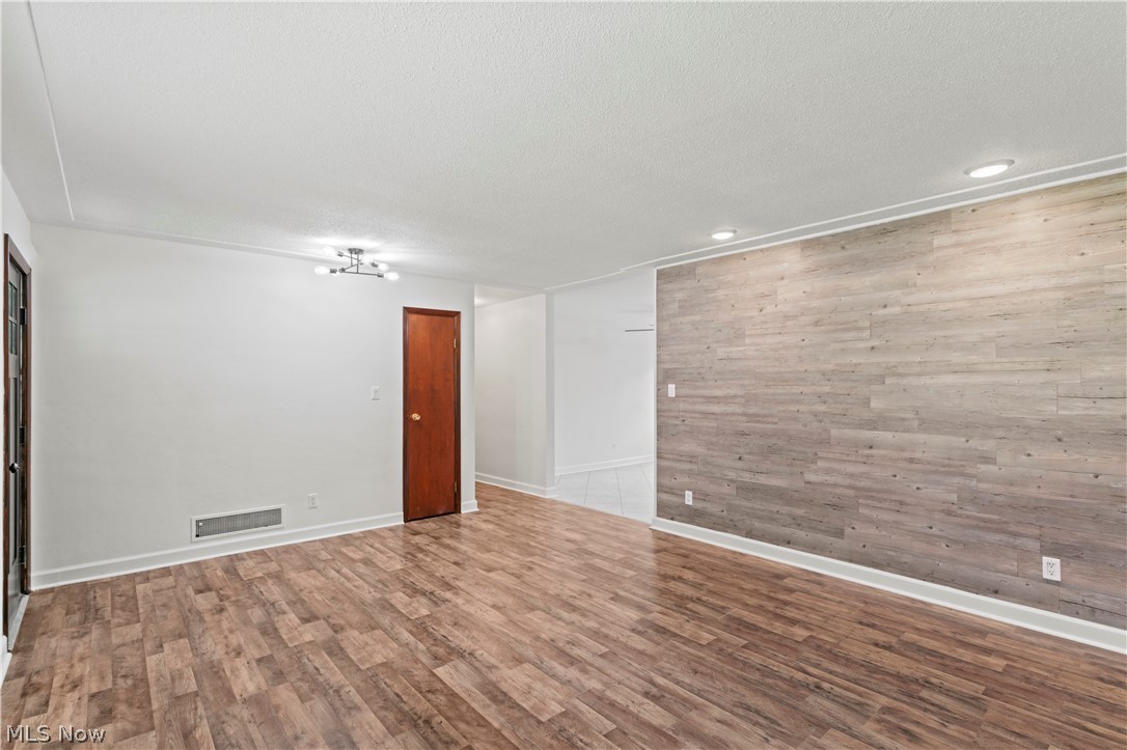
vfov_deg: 70.4
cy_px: 375
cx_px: 564
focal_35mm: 17
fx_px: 532
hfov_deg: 93.3
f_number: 10
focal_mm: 17
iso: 400
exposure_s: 1/1.67
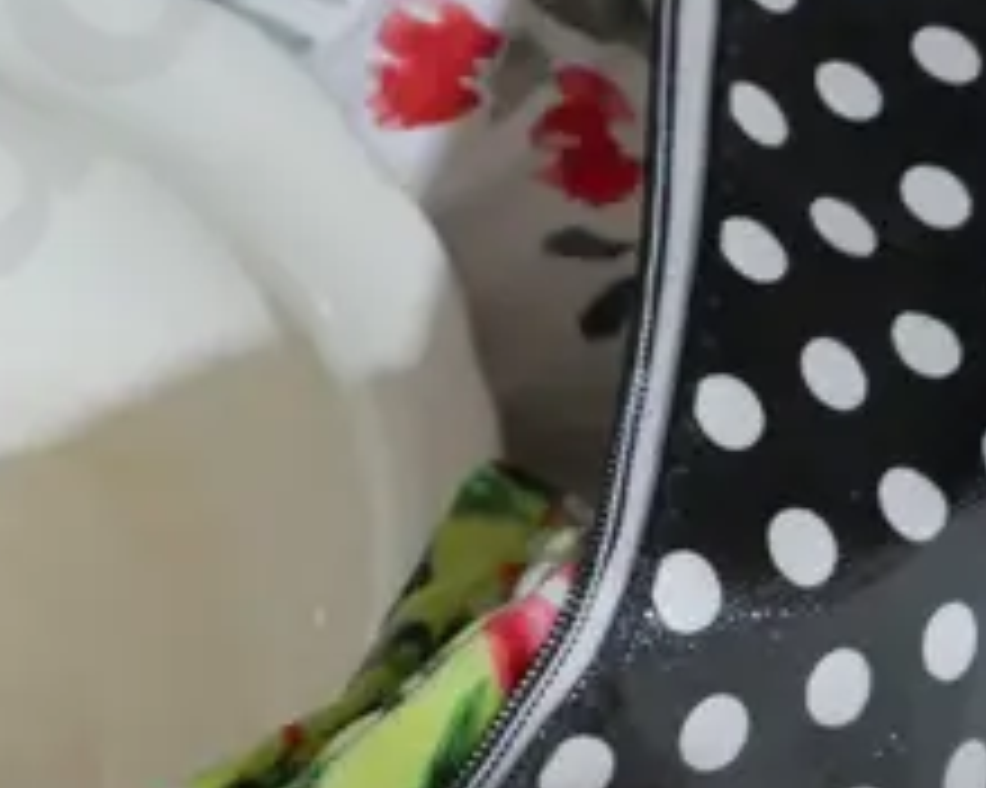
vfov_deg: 9.9
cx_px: -11
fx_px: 4521
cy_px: 131
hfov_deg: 12.3
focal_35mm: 155
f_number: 4
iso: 1250
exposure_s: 1/60
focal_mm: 17
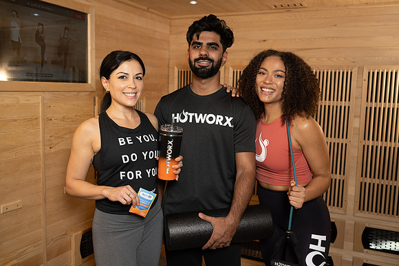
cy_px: 133
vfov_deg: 37.9
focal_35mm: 35
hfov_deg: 54.4
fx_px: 388
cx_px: 200
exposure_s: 1/100
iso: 250
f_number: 2.8
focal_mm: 35
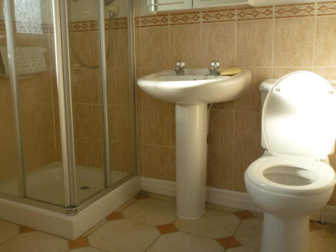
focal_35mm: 35
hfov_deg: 52.4
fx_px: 340
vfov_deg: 40.7
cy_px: 121
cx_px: 141
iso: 80
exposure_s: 1/100
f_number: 3.3
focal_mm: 5.2
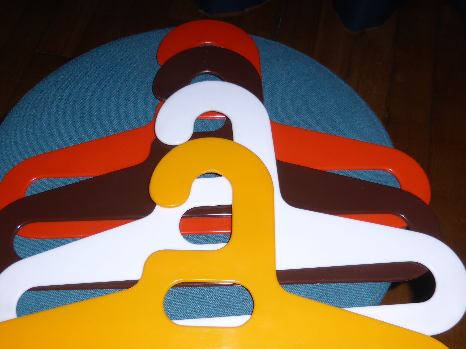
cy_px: 237
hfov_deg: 52.5
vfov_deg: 40.1
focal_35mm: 35
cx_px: 204
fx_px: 471
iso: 100
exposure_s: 1/60
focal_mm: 4.3
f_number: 3.3
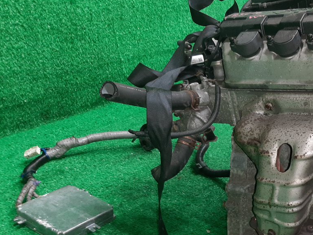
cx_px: 281
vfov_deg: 29.3
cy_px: 172
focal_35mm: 49
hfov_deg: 36.5
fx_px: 443
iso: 171
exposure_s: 1/33
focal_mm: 3.93
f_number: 1.7
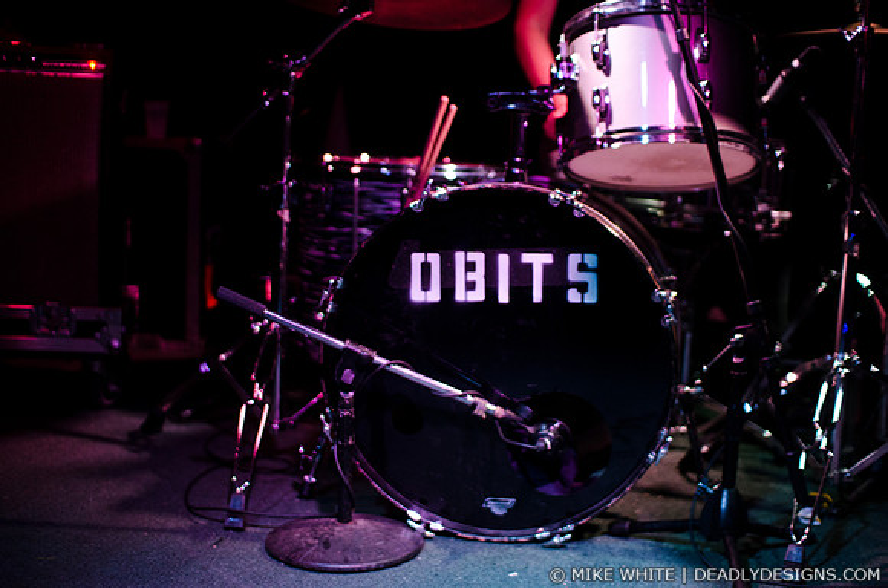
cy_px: 294
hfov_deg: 43.7
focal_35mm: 45
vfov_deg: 29.7
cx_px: 444
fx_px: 1108
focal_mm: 30
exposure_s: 1/125
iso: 1250
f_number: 1.4
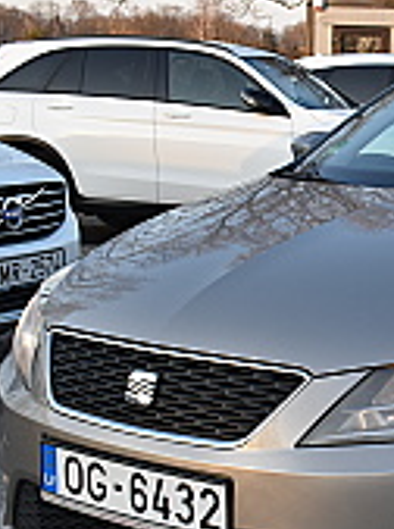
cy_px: 305
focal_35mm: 89
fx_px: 1356
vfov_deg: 22.0
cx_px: 547
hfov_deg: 15.5
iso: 400
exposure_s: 1/160
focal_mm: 26
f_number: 8
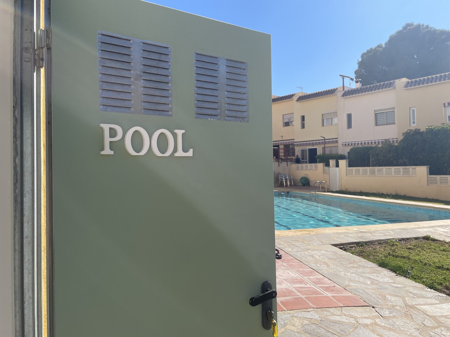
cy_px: 168
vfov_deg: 53.1
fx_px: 338
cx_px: 225
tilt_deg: +2.3
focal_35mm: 26
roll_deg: +1.4
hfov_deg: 67.3
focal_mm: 4.2
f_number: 1.6
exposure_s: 1/4132
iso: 32
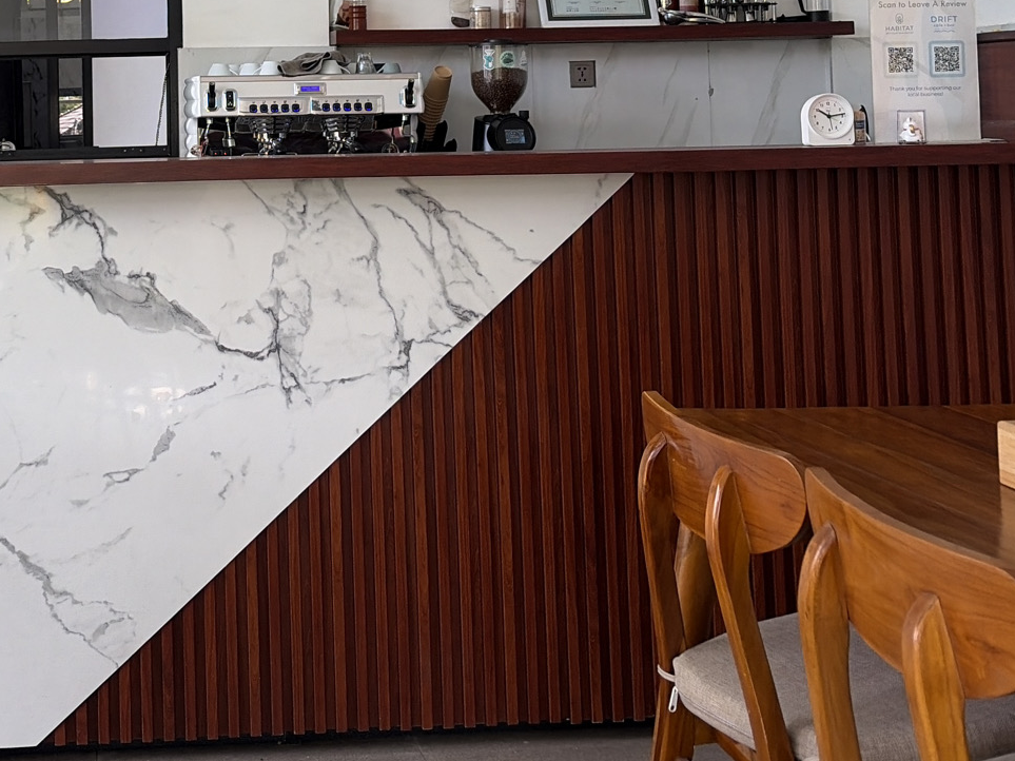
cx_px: 201
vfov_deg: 26.0
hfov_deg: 34.4
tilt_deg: +2.7
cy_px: 50
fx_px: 1583
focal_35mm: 54
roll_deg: +2.2
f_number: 1.6
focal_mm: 5.96
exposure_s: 1/237
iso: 40
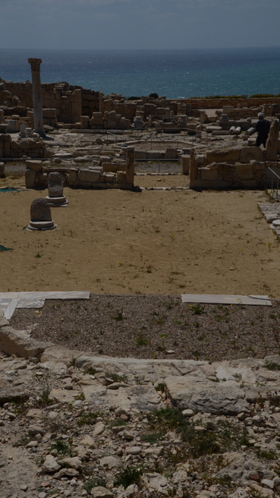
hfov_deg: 21.6
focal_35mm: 56
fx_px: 733
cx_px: 118
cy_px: 250
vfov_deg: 37.5
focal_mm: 35
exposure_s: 1/640
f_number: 13
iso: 100
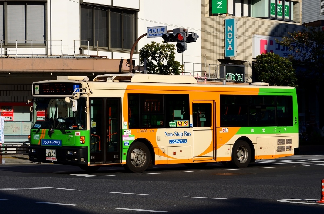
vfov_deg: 13.0
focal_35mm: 105
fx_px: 943
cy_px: 107
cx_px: 162
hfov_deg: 19.5
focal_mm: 70
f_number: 9
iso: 200
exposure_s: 1/800
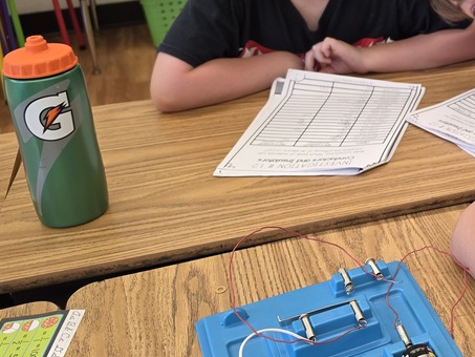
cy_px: 71
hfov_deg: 32.9
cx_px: 503
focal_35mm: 52
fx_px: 714
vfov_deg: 27.5
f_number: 1.4
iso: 100
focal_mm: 6.5
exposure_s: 1/120
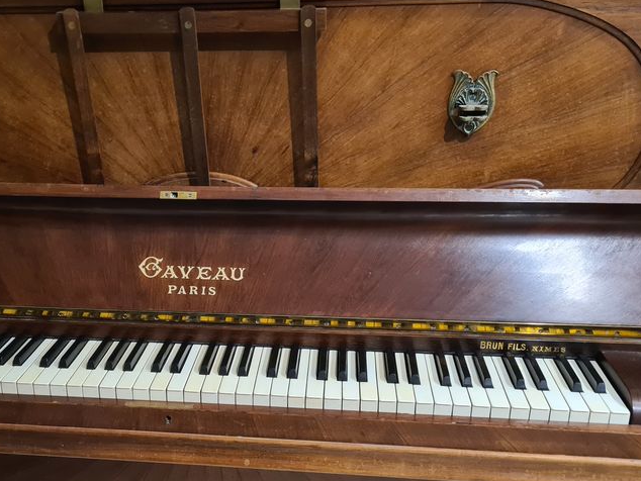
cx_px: 238
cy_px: 318
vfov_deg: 34.8
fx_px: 760
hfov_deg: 45.3
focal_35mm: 41
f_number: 1.8
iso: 640
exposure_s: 1/25
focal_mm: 5.4
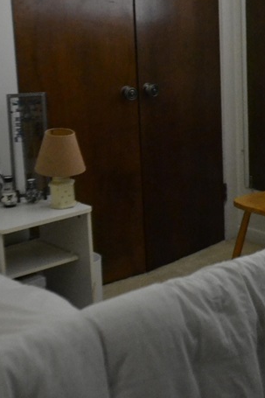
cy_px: 174
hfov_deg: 17.8
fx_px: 840
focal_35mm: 76
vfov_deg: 26.6
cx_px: 215
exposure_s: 1/30
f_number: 4
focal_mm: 24
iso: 3200
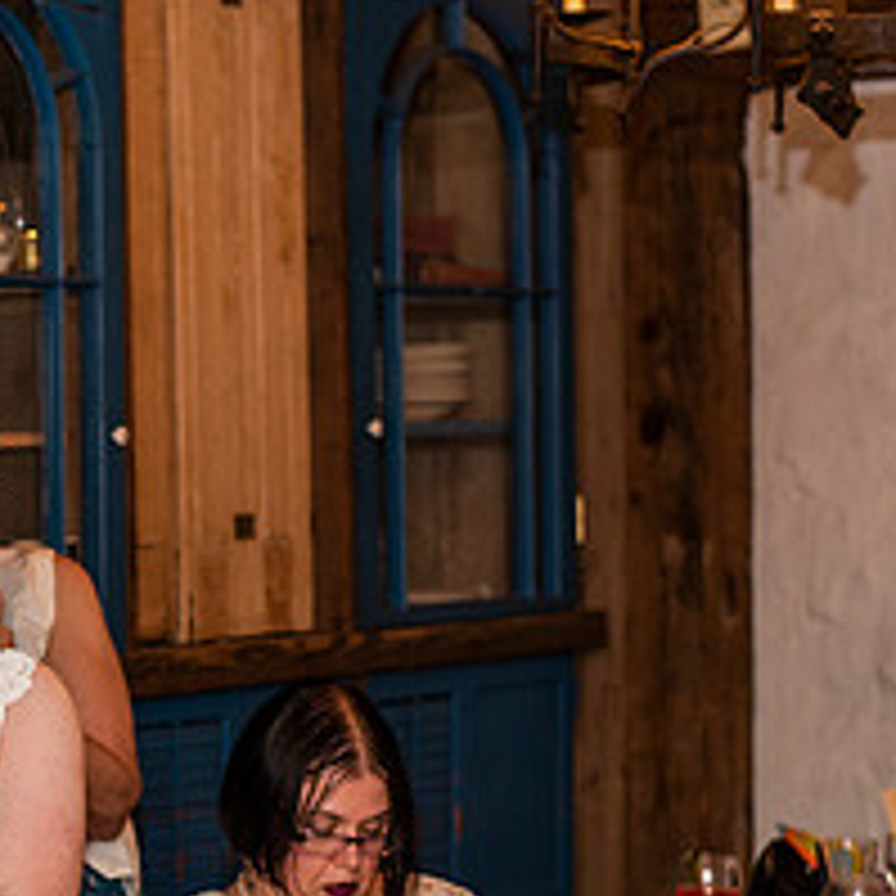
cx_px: -117
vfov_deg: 14.0
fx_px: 3631
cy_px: 727
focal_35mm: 124
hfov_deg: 13.7
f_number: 3.2
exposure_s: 1/100
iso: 500
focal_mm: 50
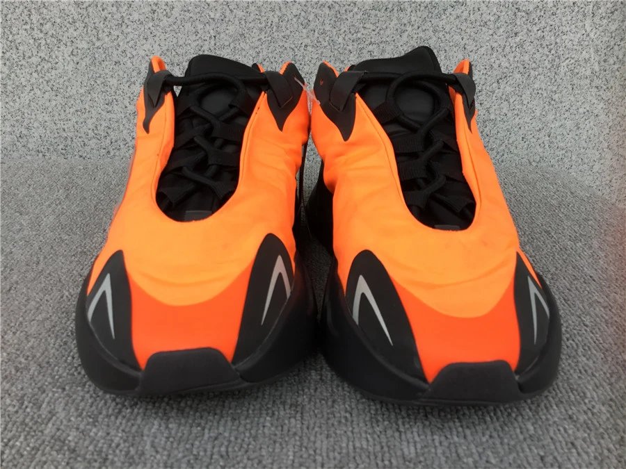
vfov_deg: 45.4
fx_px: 561
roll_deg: -1.0
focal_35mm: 31
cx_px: 313
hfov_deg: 58.4
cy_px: 234
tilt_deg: -21.6
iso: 25
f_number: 2.4
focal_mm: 3.3
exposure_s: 1/142
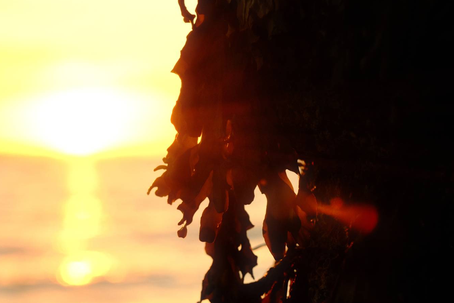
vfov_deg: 13.0
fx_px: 1324
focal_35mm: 105
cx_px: 213
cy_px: 173
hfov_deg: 19.5
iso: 800
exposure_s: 1/170
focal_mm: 58.6
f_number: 11
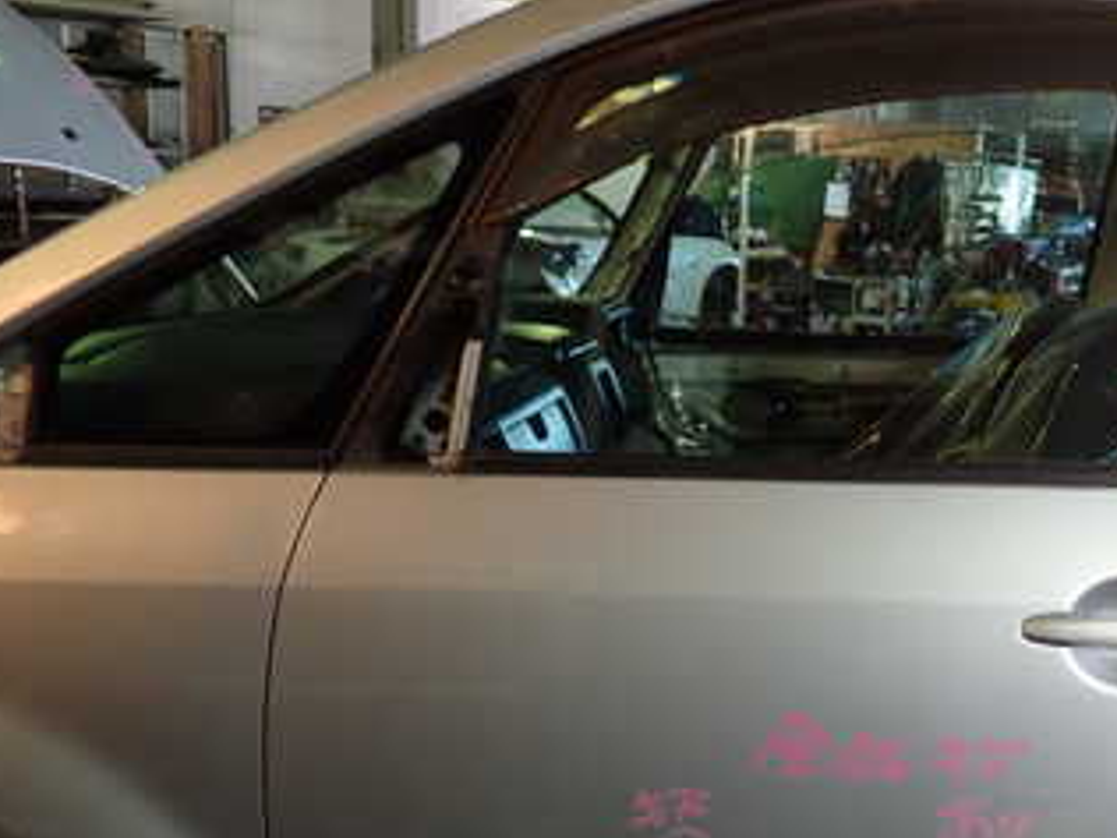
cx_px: 923
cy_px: 594
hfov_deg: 32.7
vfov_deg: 25.4
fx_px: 1839
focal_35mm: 57
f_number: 2.3
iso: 160
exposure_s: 1/60
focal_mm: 5.4
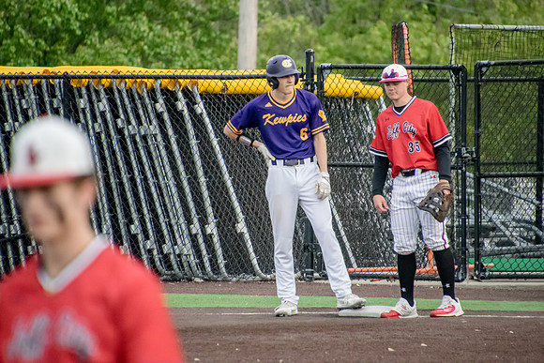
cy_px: 182
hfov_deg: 3.4
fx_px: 9068
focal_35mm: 600
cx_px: 272
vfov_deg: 2.3
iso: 4000
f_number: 6.3
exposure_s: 1/2500
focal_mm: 400
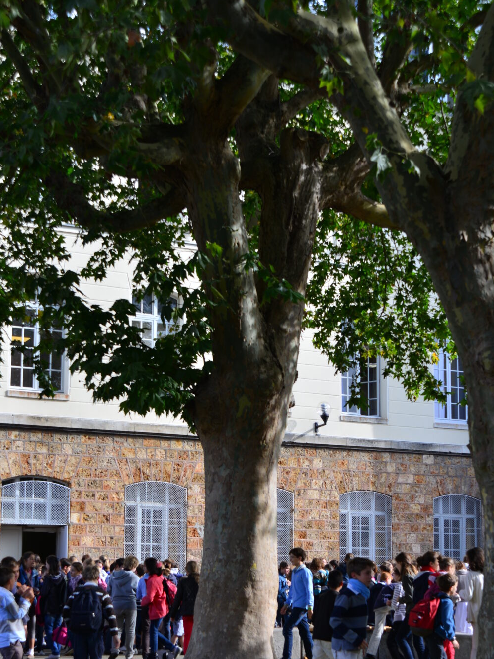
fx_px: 1237
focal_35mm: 65
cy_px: 418
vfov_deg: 29.7
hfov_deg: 22.5
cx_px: 296
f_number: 5
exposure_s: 1/200
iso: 100
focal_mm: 35
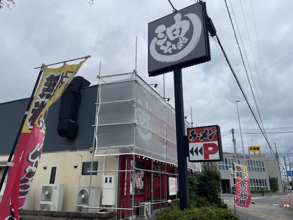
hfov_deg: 67.3
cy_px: 110
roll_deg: -0.7
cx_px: 146
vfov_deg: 53.1
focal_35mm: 26
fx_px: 220
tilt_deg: +18.3
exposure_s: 1/6897
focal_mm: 4.2
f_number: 1.6
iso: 32
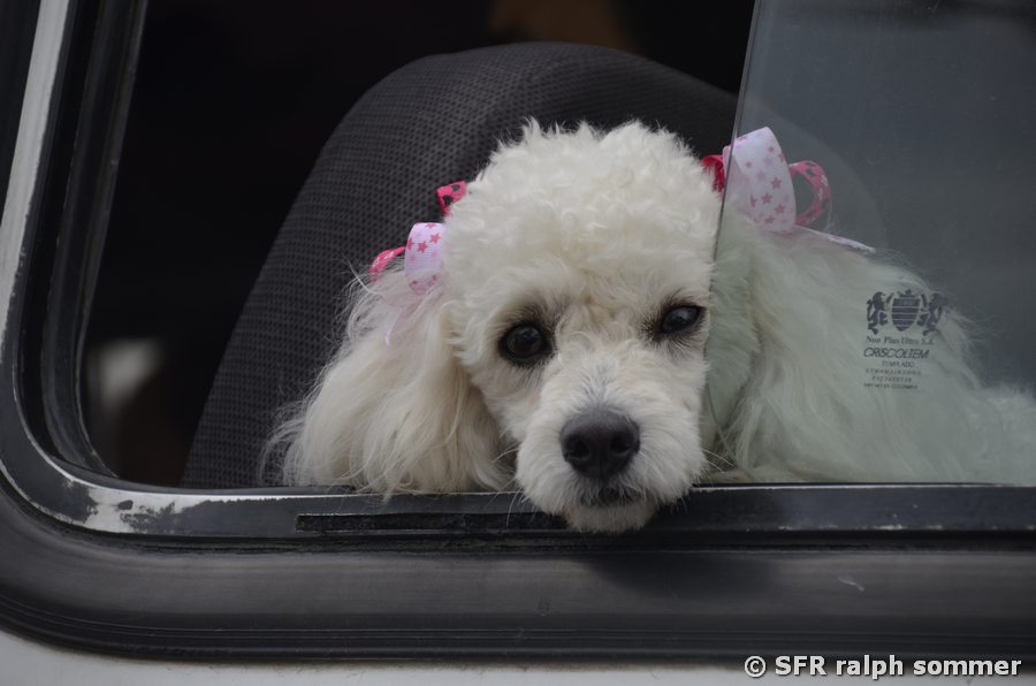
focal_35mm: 315
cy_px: 343
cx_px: 518
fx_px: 9046
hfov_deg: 6.6
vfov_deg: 4.3
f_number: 6
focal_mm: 210
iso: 280
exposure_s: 1/500
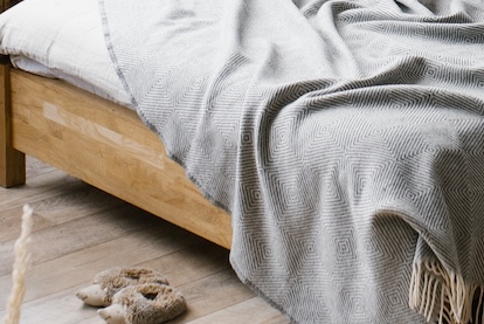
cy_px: -170
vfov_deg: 8.8
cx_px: 479
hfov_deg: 13.3
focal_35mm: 152
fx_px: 2046
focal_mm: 35
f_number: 3.2
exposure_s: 1/160
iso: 320
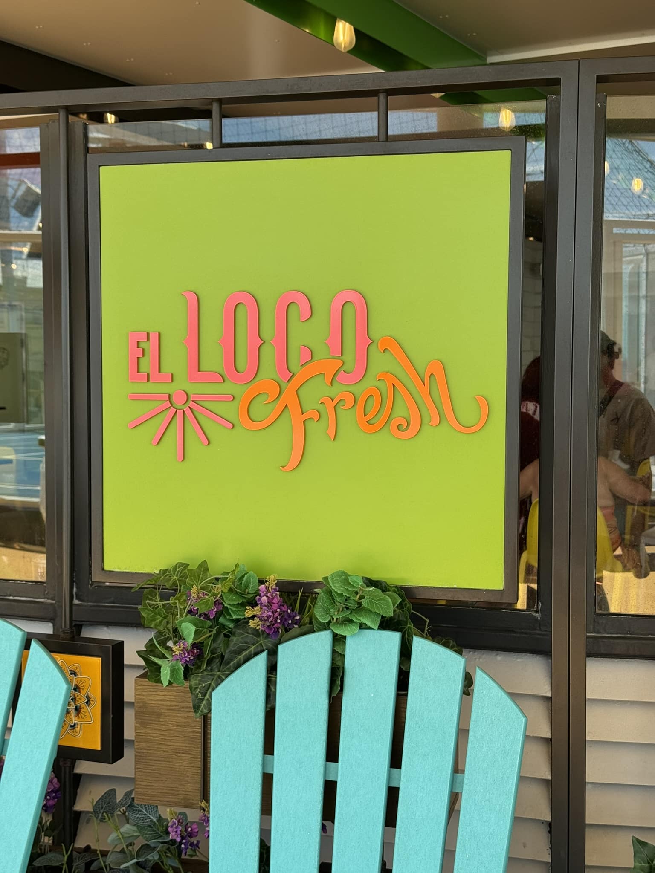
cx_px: 328
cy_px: 436
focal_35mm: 48
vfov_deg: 39.7
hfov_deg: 30.3
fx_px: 1211
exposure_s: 1/756
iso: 64
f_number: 1.78
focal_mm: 6.76
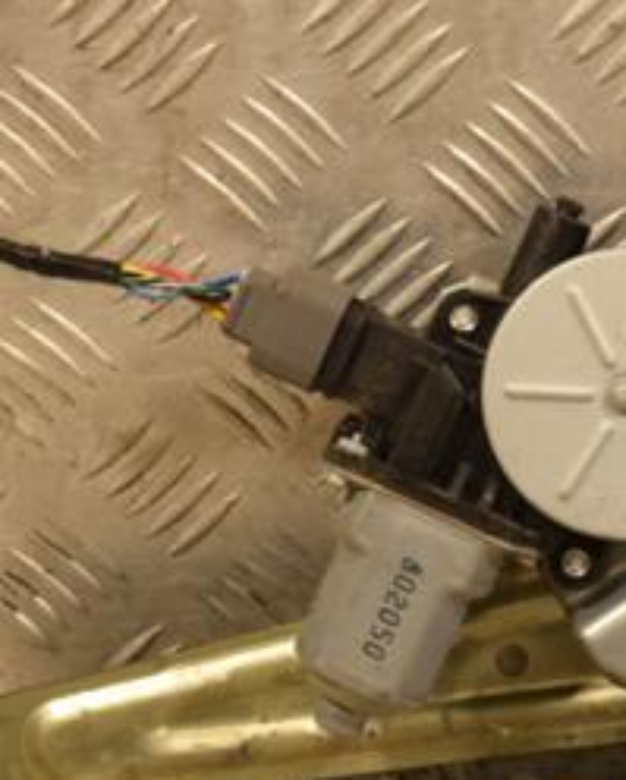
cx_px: 541
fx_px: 3540
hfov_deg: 10.1
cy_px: 497
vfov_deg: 12.6
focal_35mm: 153
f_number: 6.3
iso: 800
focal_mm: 45
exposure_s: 1/160
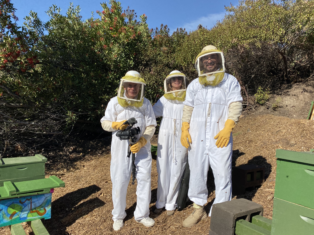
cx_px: 157
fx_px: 236
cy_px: 118
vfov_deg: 53.1
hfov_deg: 67.3
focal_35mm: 26
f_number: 1.8
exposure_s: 1/4464
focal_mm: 4.25
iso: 32
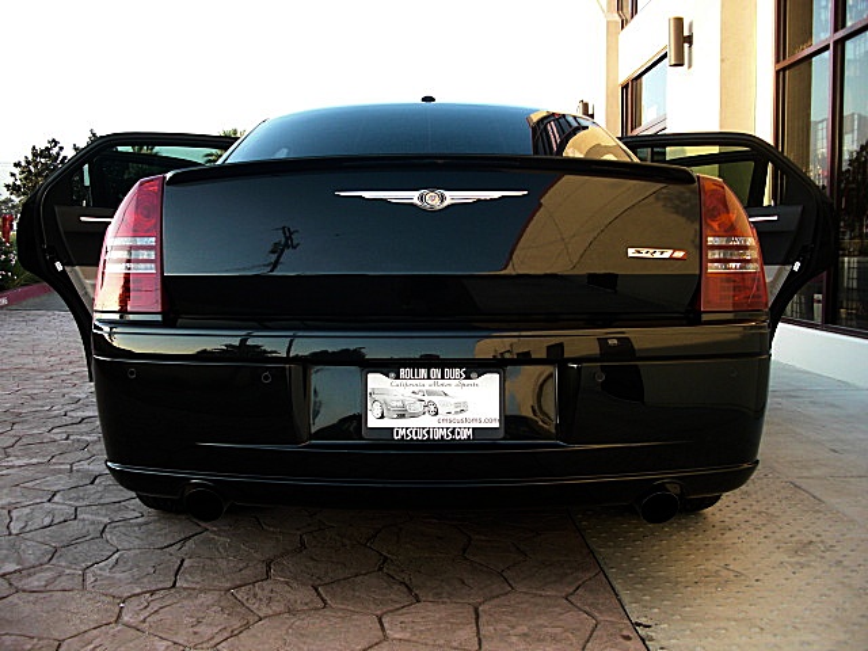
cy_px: 326
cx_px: 434
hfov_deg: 51.4
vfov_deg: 39.7
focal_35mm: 36
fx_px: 903
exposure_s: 1/100
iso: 100
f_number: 2.8
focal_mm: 6.3
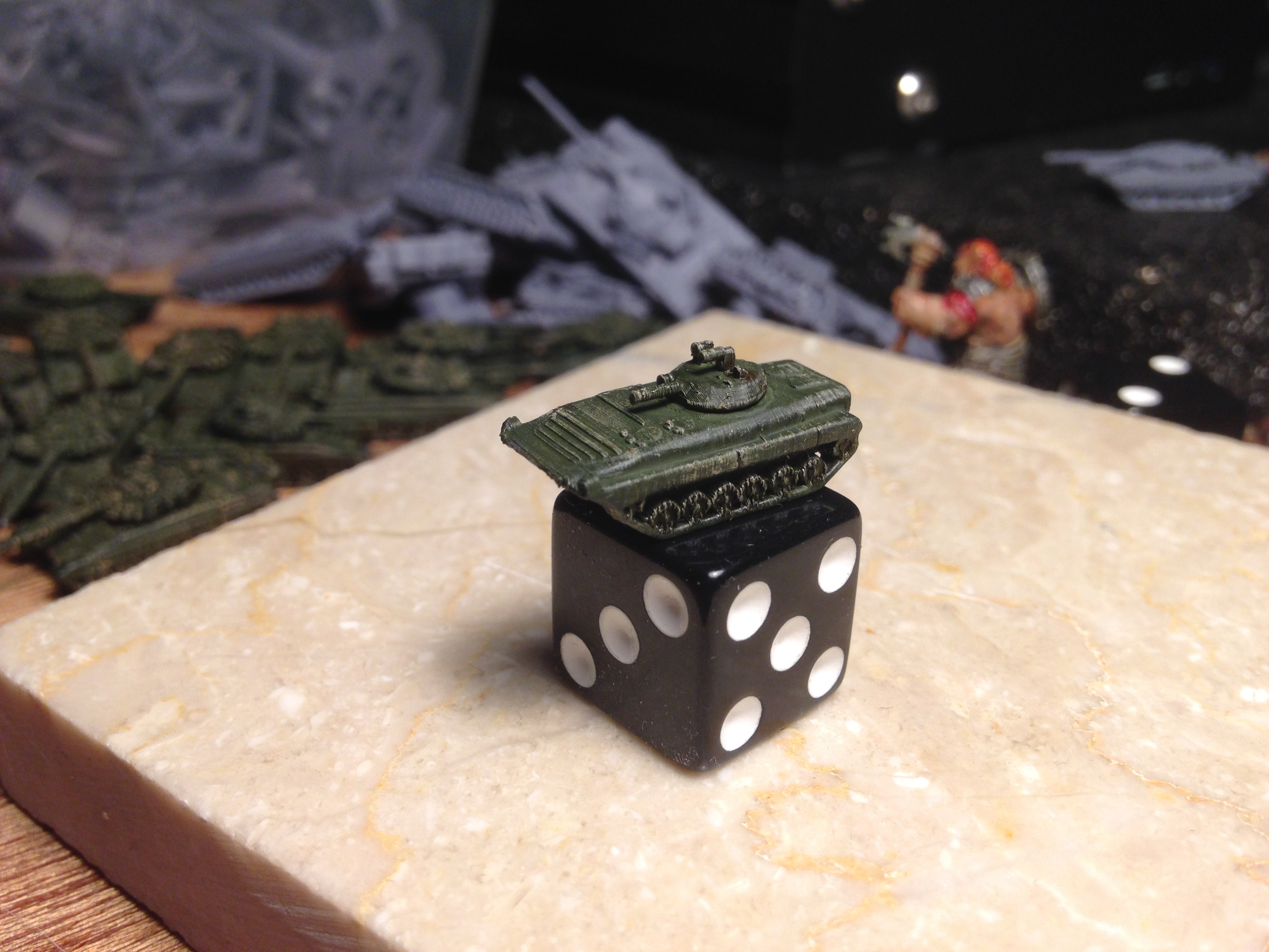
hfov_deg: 55.4
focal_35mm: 33
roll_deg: -0.4
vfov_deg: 42.9
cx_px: 634
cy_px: 476
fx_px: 1210
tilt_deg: -26.5
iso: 64
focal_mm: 4.12
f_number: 2.4
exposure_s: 1/100
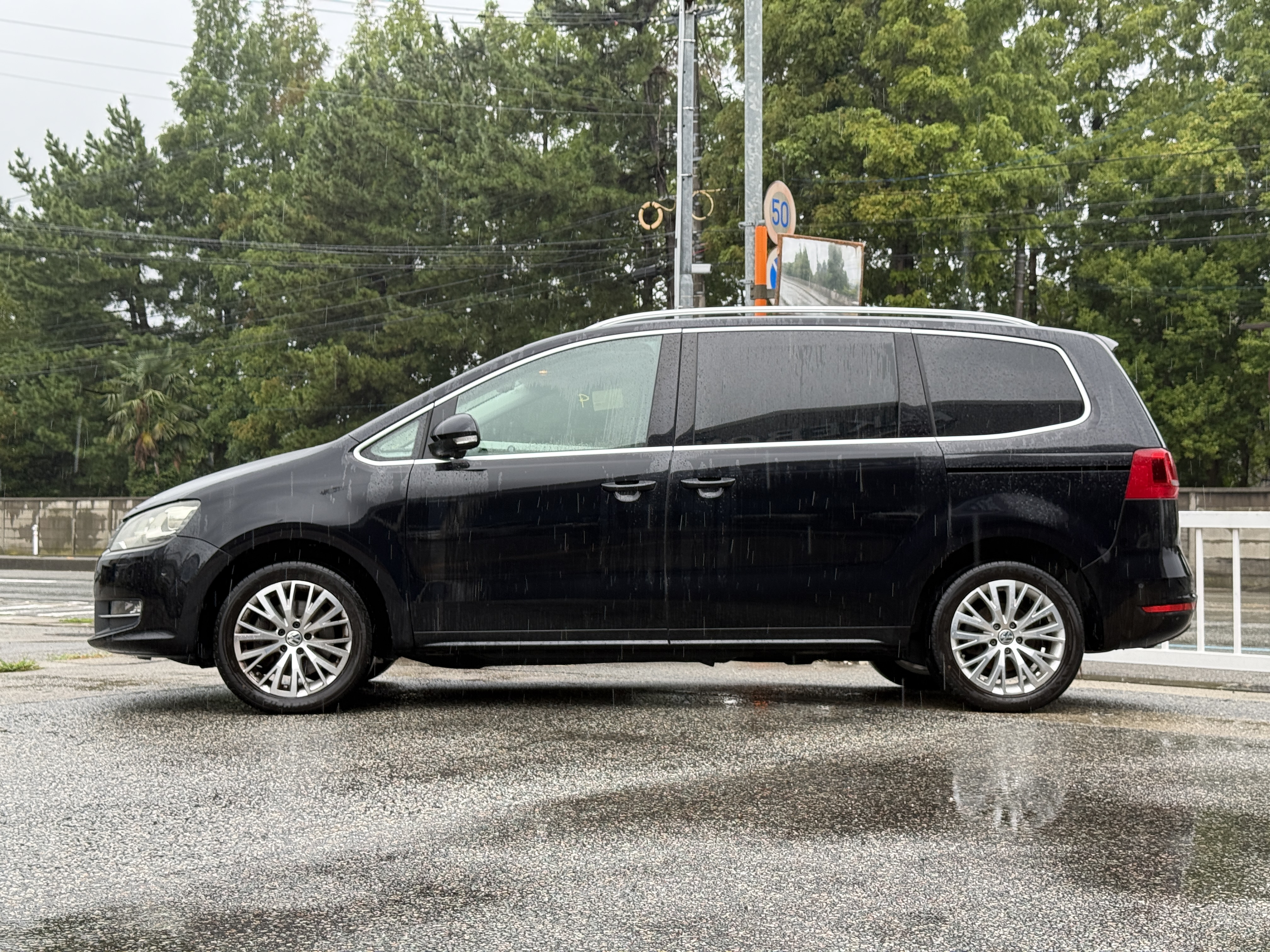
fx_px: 1761
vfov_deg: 30.3
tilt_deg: +1.5
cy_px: 476
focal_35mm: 48
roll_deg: -0.2
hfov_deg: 39.7
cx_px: 635
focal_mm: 6.76
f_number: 1.78
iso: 50
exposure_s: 1/222
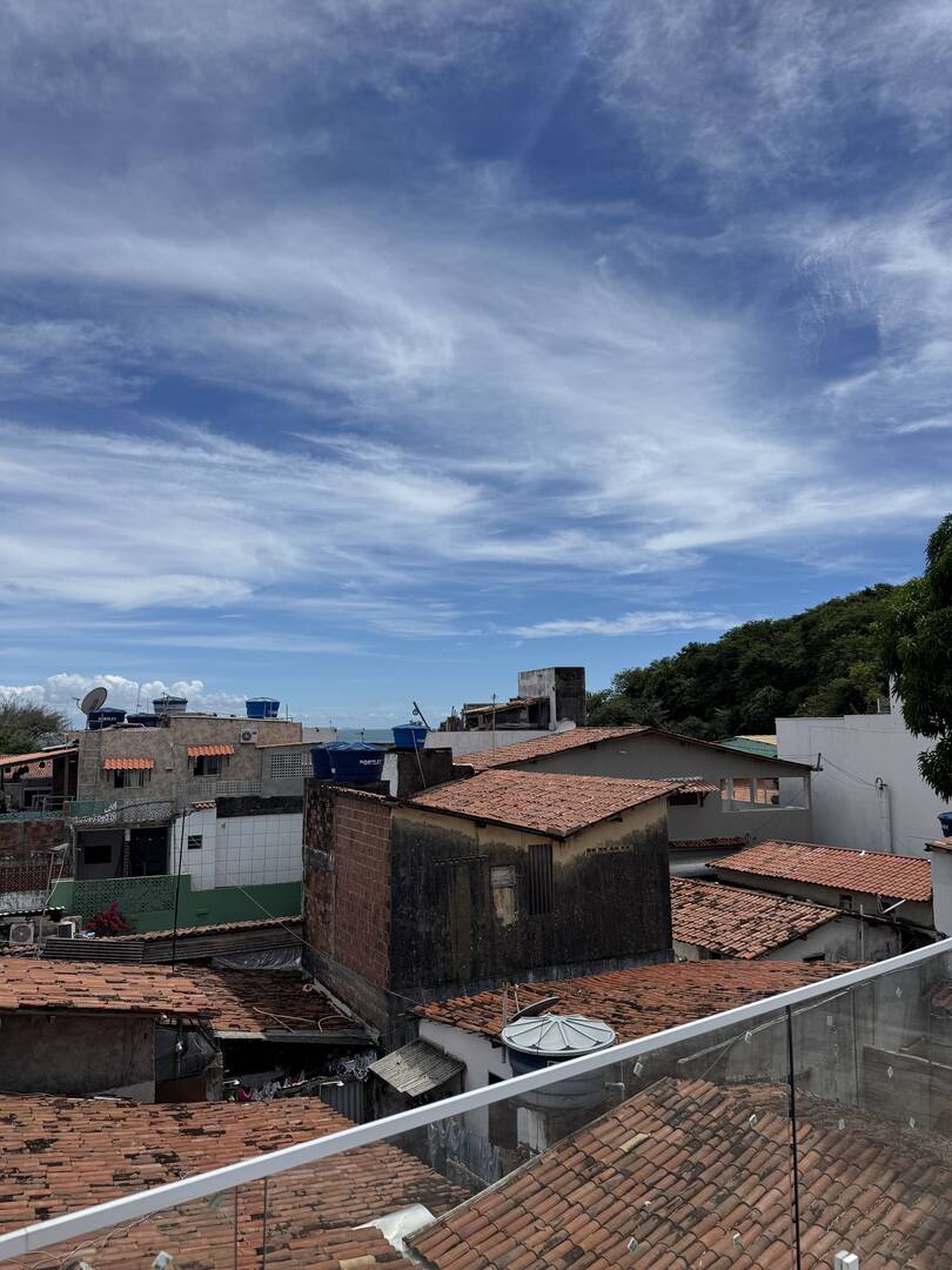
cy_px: 635
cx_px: 476
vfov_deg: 71.6
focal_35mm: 24
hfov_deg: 56.8
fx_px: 880
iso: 80
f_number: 1.78
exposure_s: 1/10417
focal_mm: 6.76
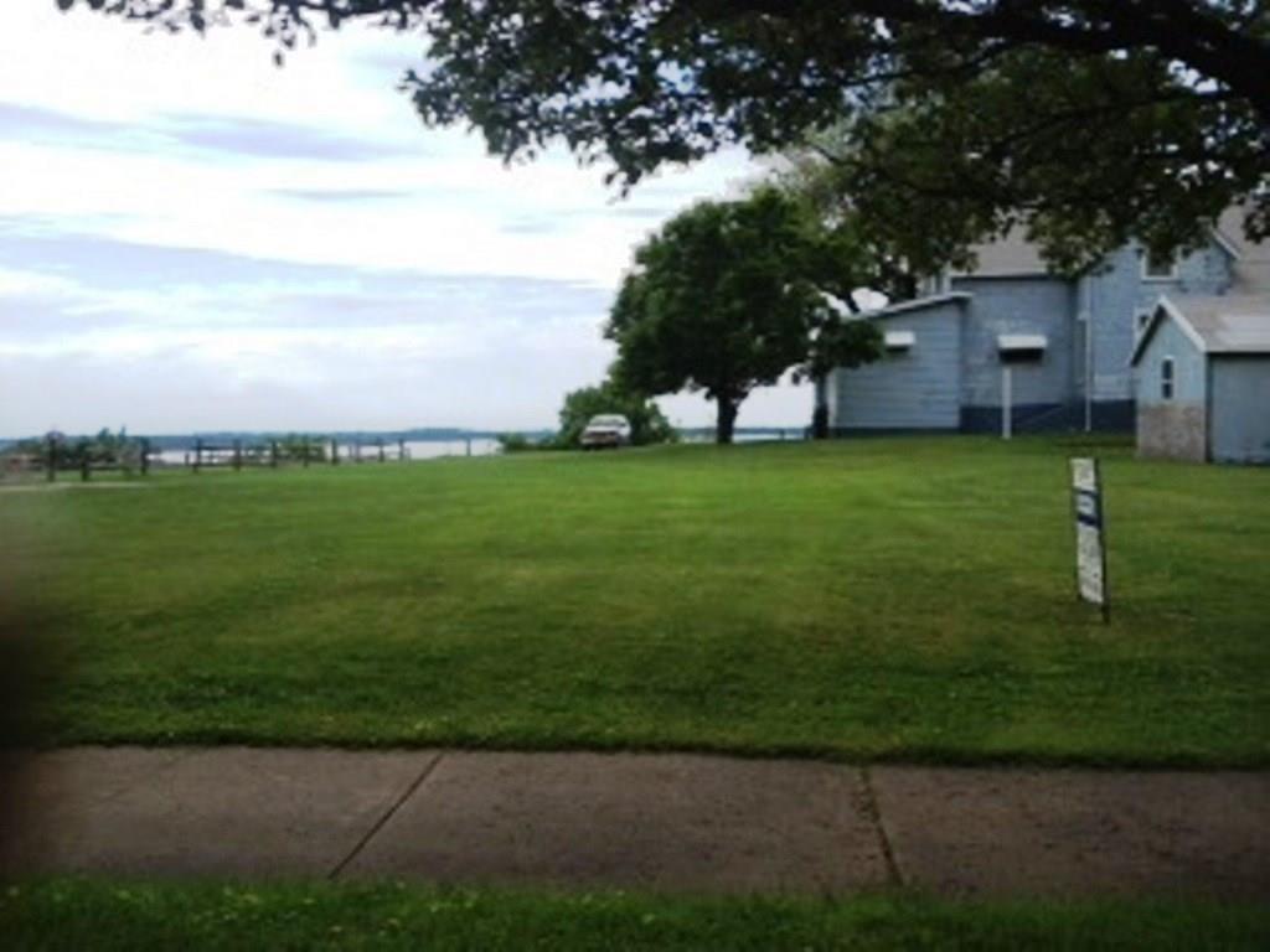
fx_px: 1284
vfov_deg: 40.7
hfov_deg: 52.6
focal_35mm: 35
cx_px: 635
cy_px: 476
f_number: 2.4
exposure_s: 1/1381
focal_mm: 4.28
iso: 50
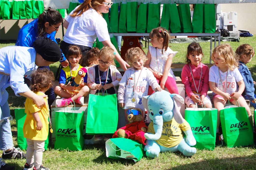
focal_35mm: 80
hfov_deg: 25.4
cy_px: 49
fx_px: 567
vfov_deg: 17.0
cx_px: 166
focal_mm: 35
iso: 100
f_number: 5.6
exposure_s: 1/250
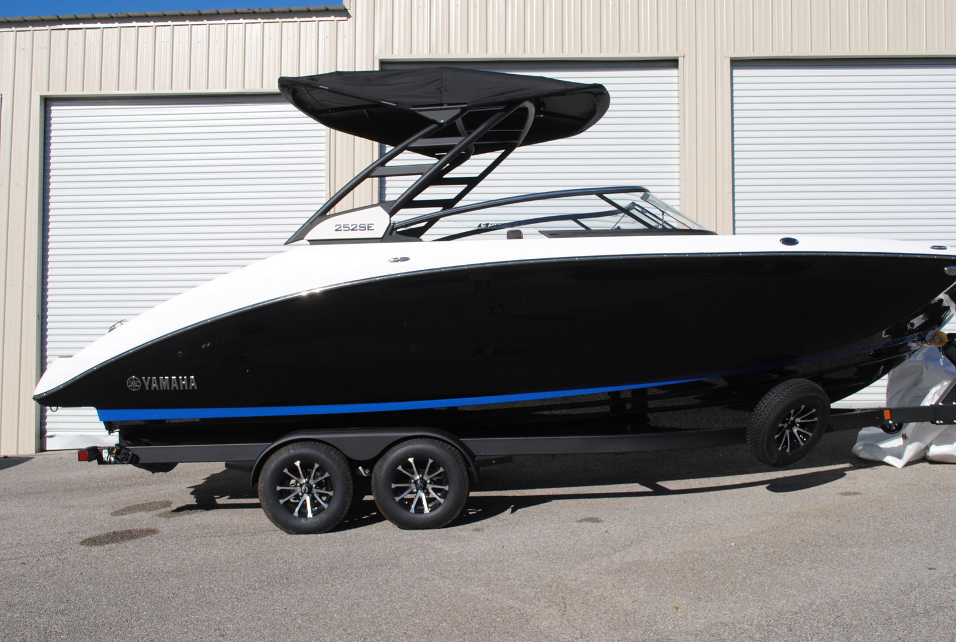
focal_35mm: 36
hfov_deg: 53.0
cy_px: 321
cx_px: 478
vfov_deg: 37.0
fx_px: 958
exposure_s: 1/320
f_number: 9
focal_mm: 24
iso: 100
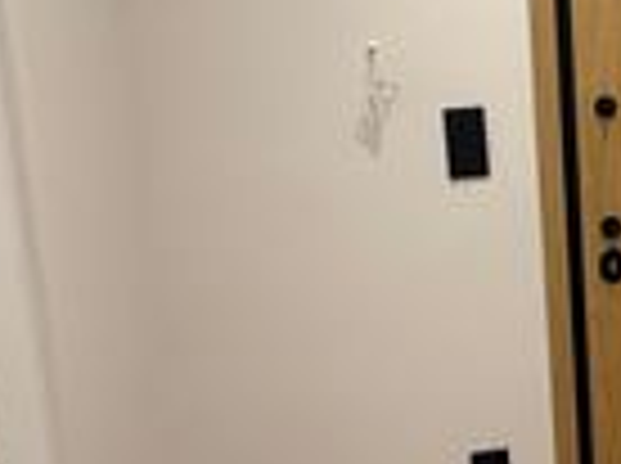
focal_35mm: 65
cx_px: 837
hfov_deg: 25.2
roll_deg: +0.2
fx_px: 1164
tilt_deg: -10.6
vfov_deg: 22.5
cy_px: 212
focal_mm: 2.22
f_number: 2.2
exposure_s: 1/50
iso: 200
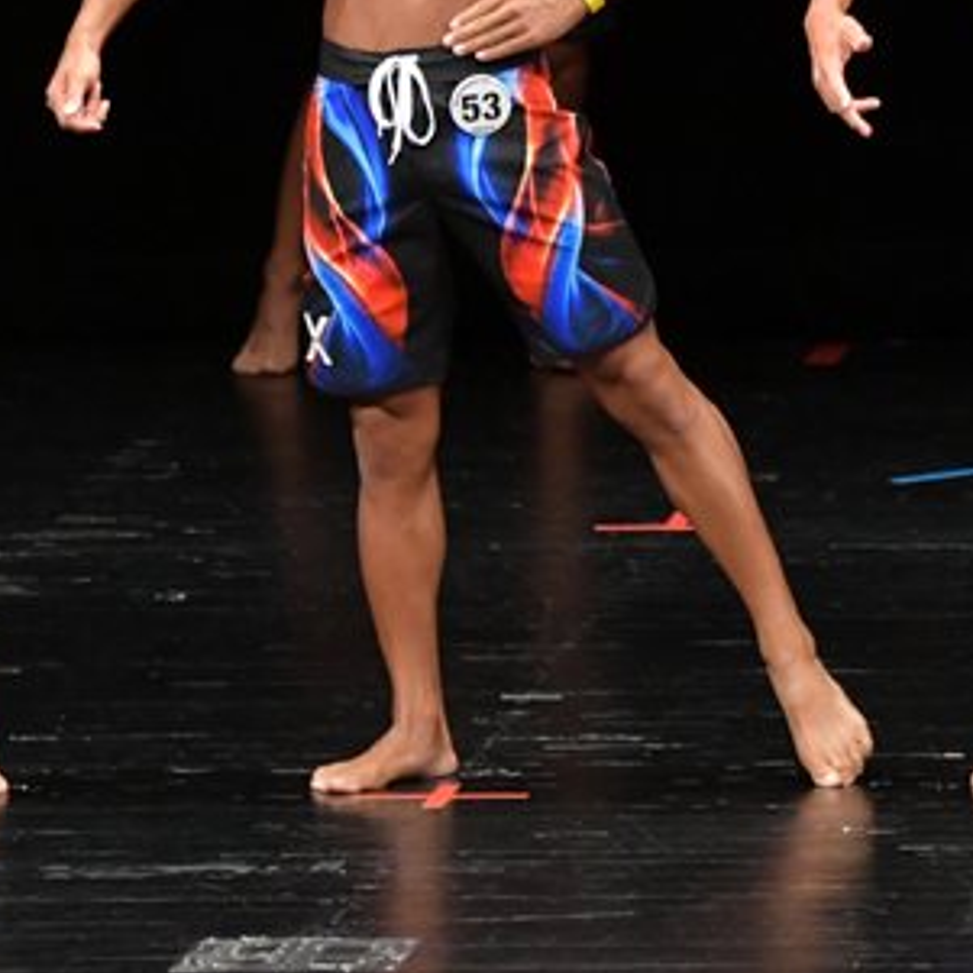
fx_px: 18763
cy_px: 152
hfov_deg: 3.0
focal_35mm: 590
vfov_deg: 3.0
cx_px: 438
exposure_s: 1/400
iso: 3200
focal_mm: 180
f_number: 5.6
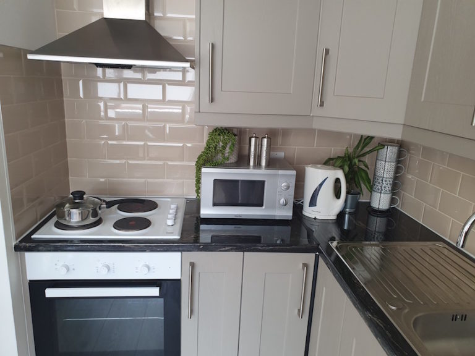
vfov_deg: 53.1
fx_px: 357
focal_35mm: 26
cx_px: 238
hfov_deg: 67.3
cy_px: 178
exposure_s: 1/100
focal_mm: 4.32
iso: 160
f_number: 2.4
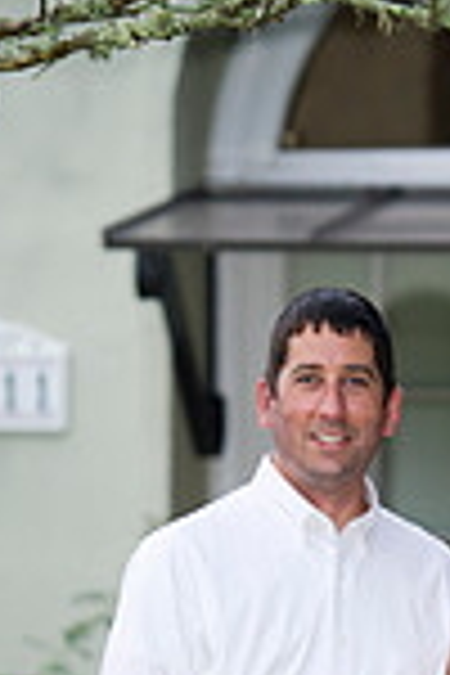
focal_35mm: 404
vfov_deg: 5.1
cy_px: 891
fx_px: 7574
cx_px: 407
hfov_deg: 3.4
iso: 640
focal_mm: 135
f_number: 2.8
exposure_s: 1/100
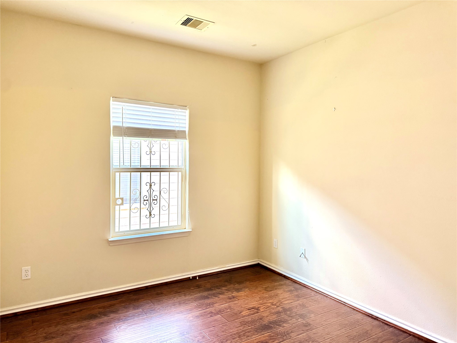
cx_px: 228
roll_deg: -1.3
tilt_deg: -2.3
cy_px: 172
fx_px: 317
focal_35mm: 24
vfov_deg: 56.8
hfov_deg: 71.6
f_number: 1.78
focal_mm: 6.76
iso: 400
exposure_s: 1/60
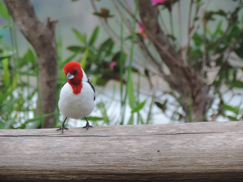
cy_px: 91
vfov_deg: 3.2
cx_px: 122
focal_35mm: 470
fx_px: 3299
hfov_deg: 4.2
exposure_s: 1/80
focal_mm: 83.8
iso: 400
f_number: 4.9
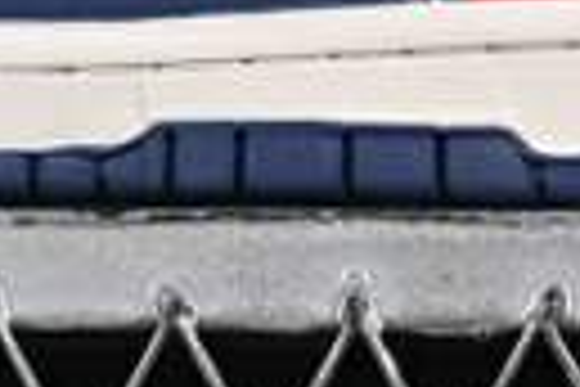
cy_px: -472
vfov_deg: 3.2
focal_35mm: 424
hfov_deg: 4.9
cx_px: 616
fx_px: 6831
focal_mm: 50
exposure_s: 1/80
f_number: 8
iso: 160
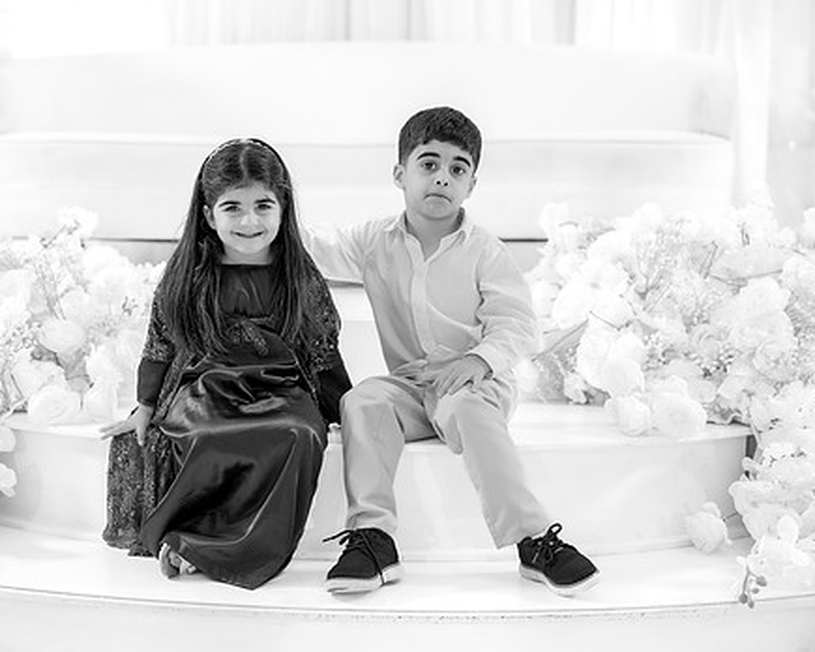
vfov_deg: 26.2
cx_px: 289
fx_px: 1399
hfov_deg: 32.3
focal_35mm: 58
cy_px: 343
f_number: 2
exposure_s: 1/160
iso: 320
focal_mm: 44
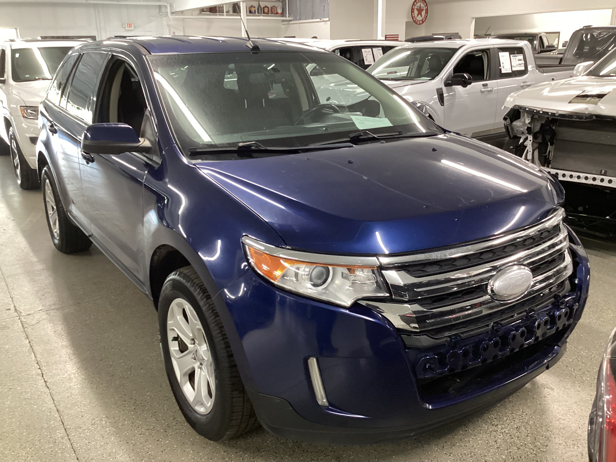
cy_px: 231
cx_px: 308
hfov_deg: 58.4
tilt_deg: -18.6
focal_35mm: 31
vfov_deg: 45.4
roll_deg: +0.6
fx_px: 552
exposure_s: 1/40
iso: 320
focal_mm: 3.3
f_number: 2.4
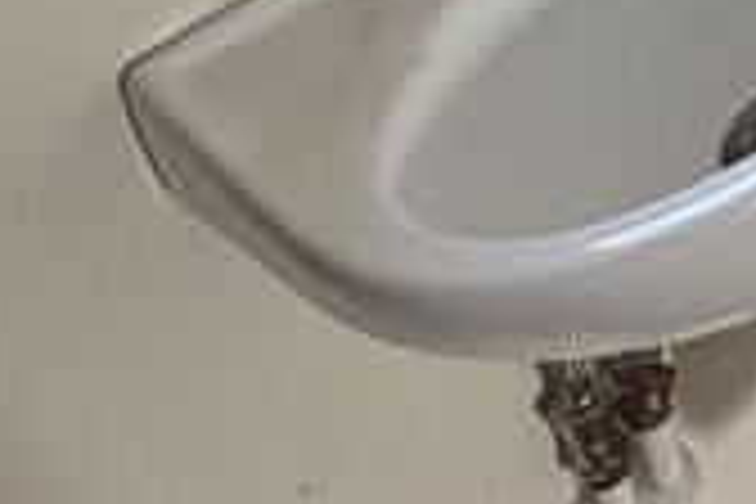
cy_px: -531
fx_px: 1869
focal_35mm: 89
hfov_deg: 18.3
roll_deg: +2.2
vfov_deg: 13.1
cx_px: 1341
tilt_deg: -22.5
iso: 200
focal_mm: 2.22
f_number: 2.2
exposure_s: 1/99
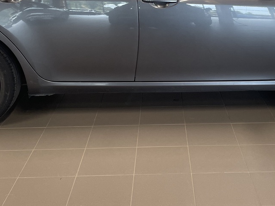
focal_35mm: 58
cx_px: 172
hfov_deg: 33.1
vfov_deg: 24.6
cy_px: 26
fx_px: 461
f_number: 1.6
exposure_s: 1/100
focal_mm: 4.2
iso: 100
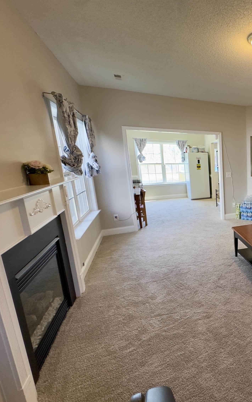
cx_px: 263
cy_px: 203
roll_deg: -0.3
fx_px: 220
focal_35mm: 20
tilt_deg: -11.2
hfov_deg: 47.2
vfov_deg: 85.1
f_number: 2.2
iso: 200
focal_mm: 2.22
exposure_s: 1/60
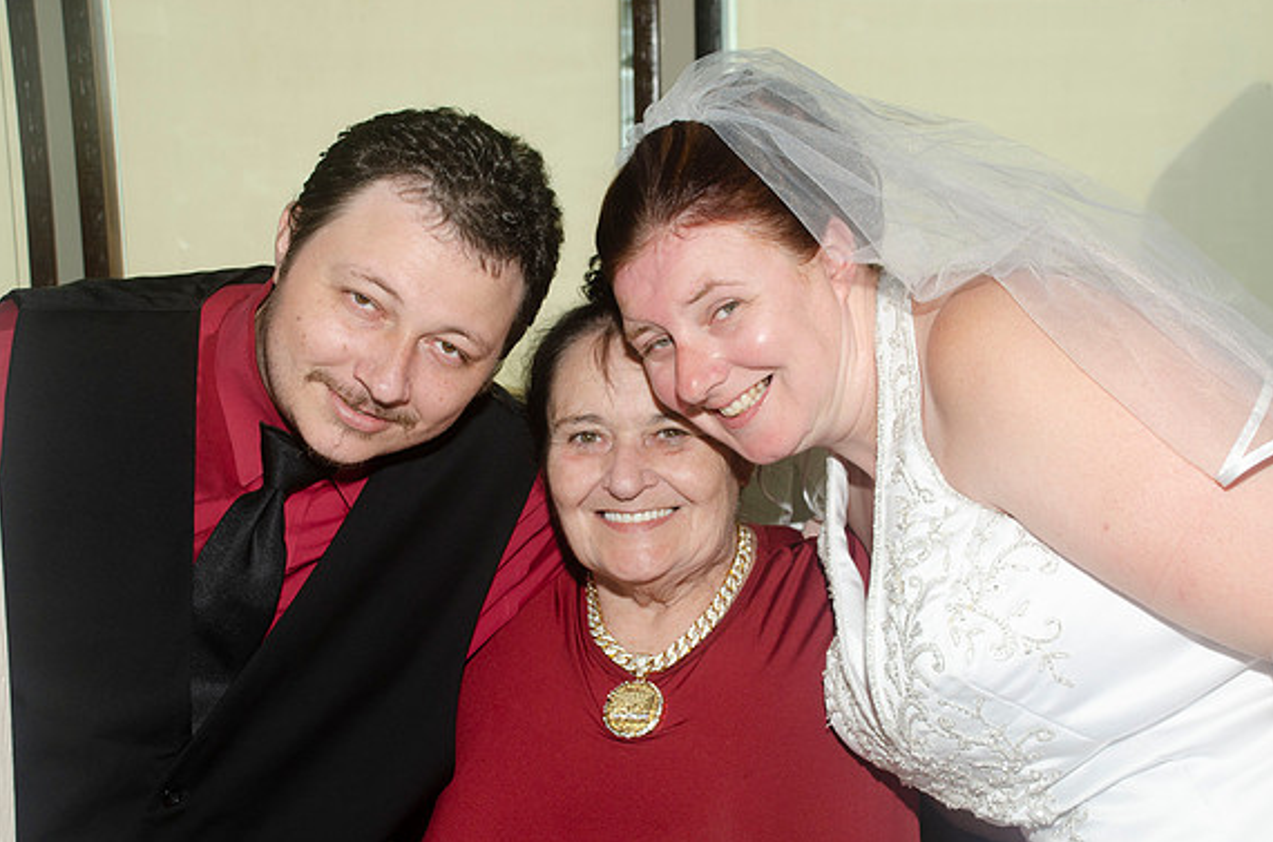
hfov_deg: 34.6
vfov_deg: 23.3
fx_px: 2046
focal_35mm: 58
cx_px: 641
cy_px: 420
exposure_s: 1/250
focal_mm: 38
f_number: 8
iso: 200
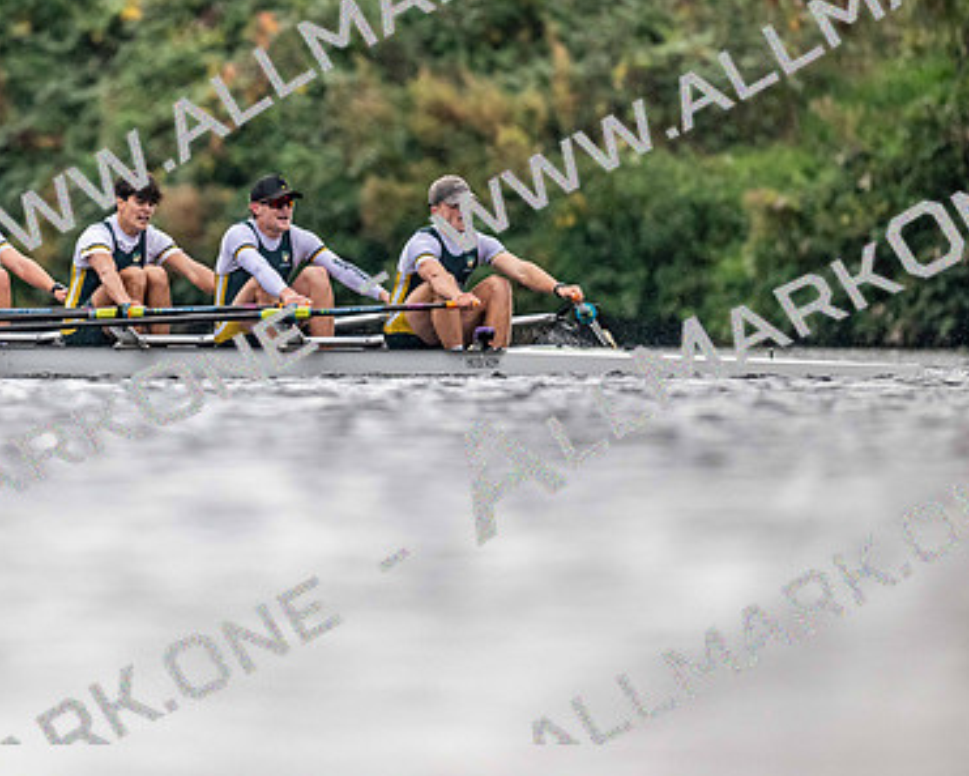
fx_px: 25273
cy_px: 297
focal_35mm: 881
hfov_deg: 2.2
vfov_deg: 1.8
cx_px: 240
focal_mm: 600
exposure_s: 1/2500
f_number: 4
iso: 2200
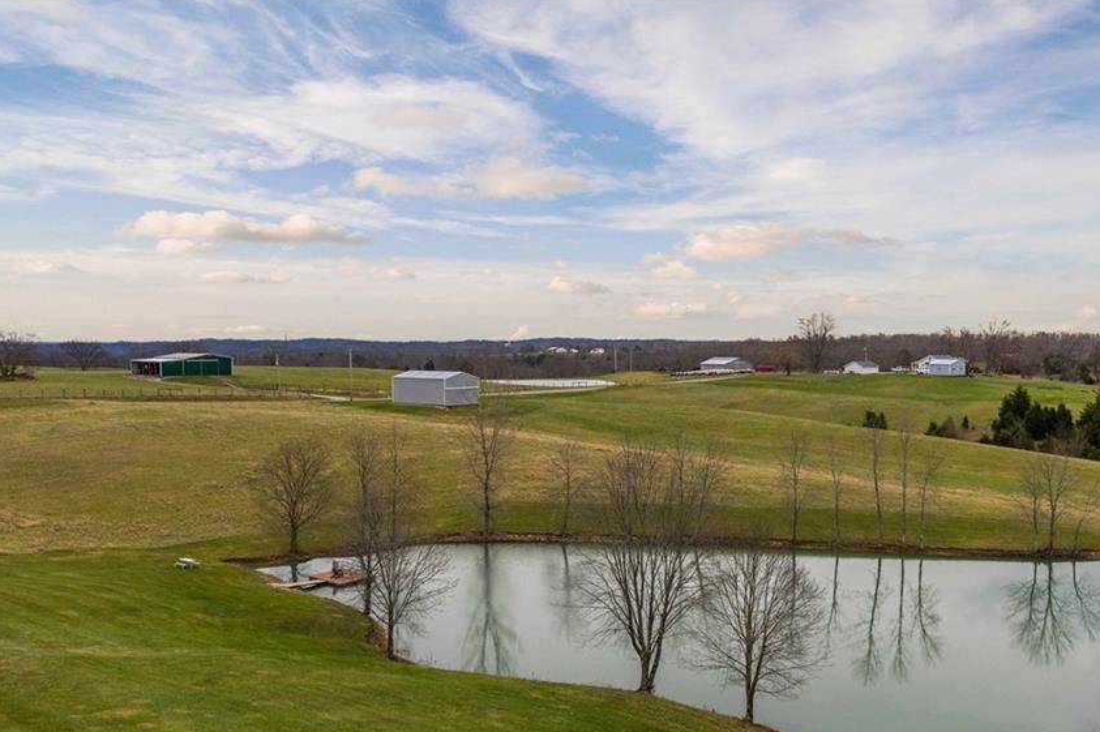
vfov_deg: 38.7
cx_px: 624
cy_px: 435
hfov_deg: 55.6
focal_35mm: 34
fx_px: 1038
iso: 100
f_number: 4
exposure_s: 1/200
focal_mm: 10.26
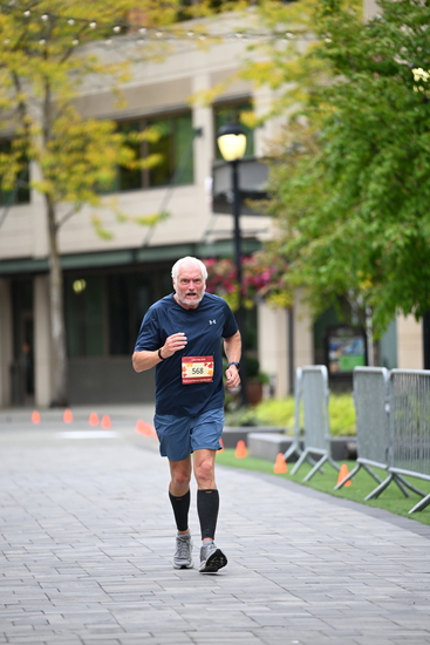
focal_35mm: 200
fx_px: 3581
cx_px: 215
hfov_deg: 6.9
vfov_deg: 10.3
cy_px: 322
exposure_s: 1/1250
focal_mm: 200
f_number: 2.8
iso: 640
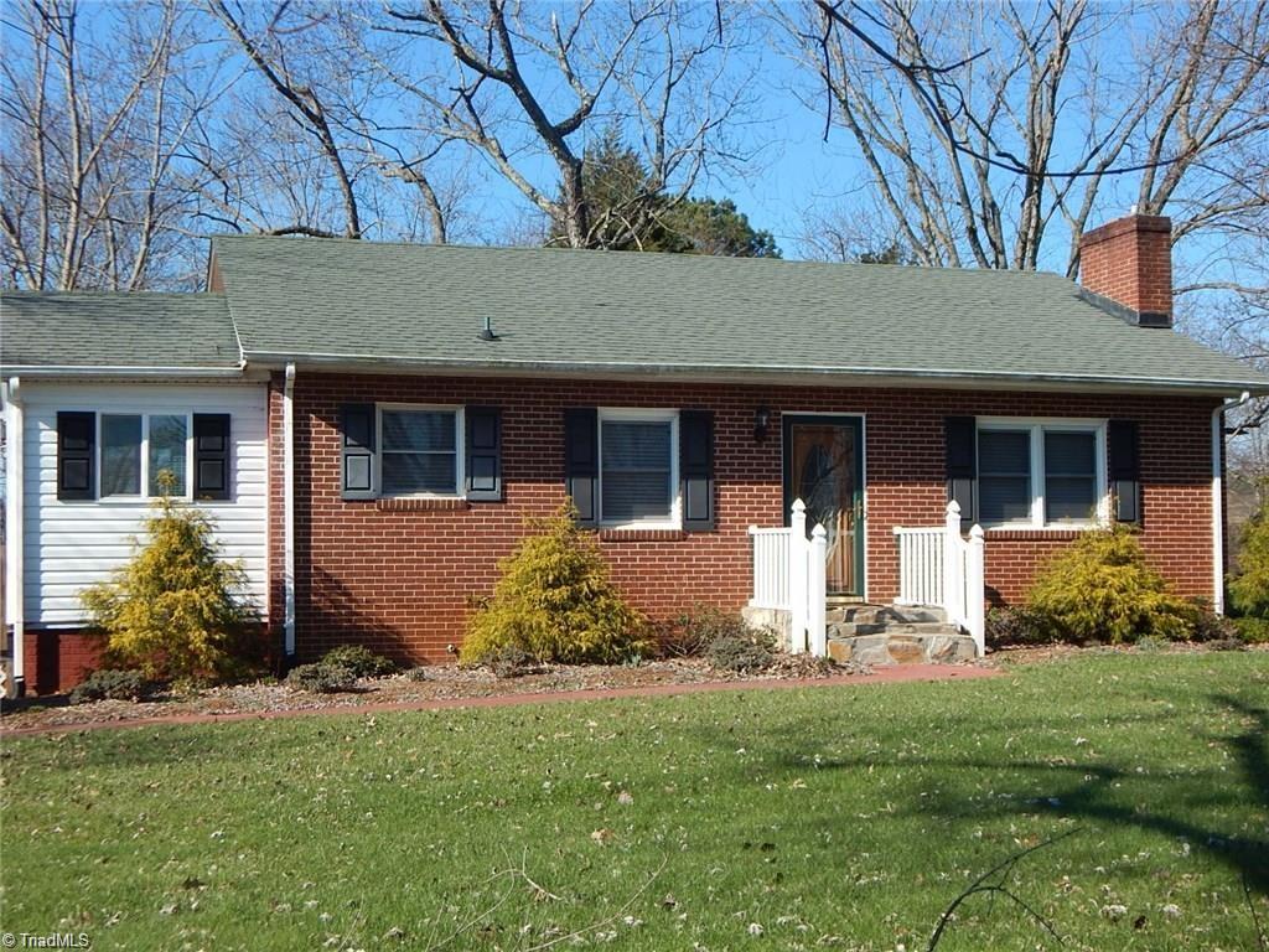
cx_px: 634
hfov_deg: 39.7
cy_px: 476
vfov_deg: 30.3
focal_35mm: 48
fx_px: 1760
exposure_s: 1/1000
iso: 125
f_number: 3.7
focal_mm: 8.6
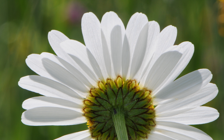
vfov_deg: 5.1
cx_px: 84
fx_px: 1562
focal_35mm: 256
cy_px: 117
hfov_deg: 8.2
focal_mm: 105
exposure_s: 1/160
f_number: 16
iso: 200
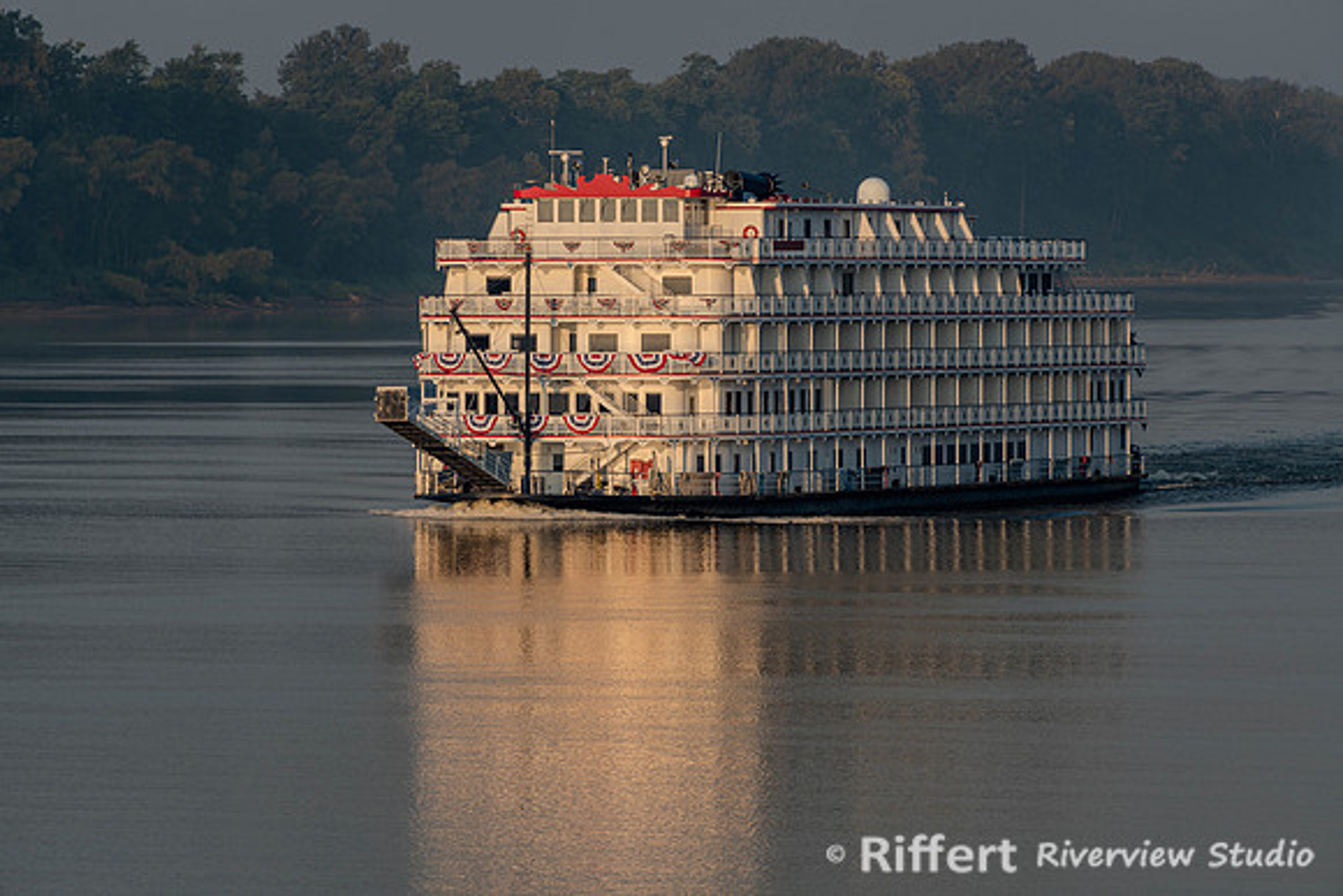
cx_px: 672
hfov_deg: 6.9
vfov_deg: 4.6
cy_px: 448
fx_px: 11194
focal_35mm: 300
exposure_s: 1/160
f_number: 8
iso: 64
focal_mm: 300
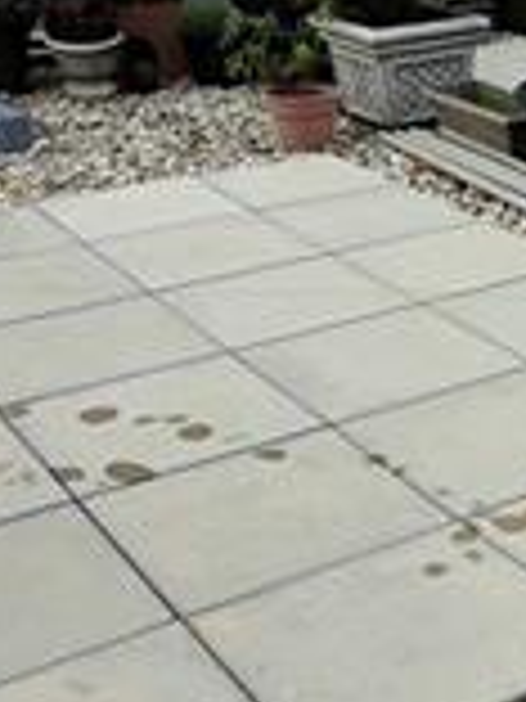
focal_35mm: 64
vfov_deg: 30.3
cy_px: 378
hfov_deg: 20.8
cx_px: 692
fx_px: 1297
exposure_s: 1/3333
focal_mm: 2.2
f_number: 1.9
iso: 40
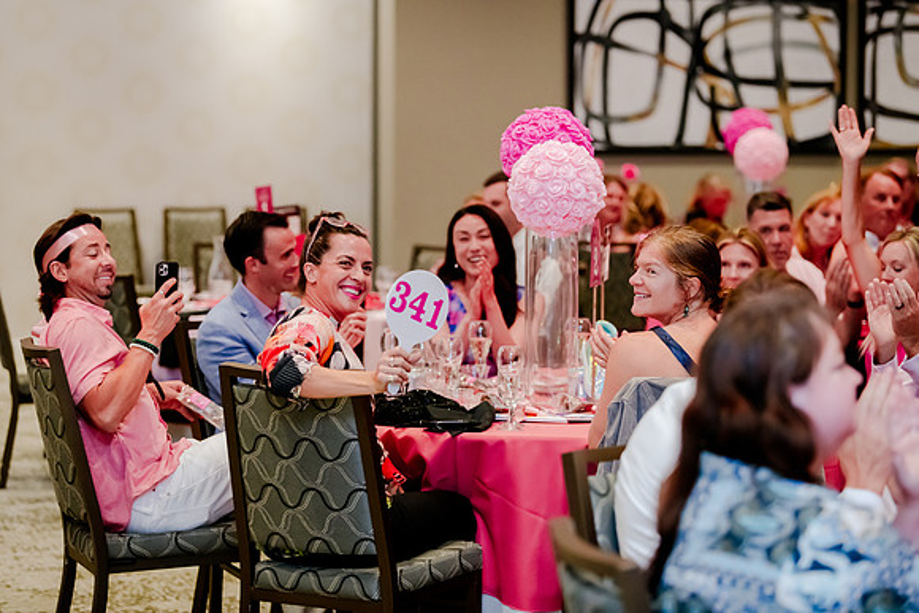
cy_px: 306
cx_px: 460
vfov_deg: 13.4
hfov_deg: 20.0
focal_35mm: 102
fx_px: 2604
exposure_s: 1/250
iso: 5000
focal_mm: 102
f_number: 2.8
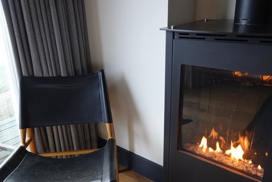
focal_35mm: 32
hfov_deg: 58.5
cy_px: 107
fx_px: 242
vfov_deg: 41.0
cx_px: 120
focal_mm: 9
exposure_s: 1/30
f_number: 2.8
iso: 250
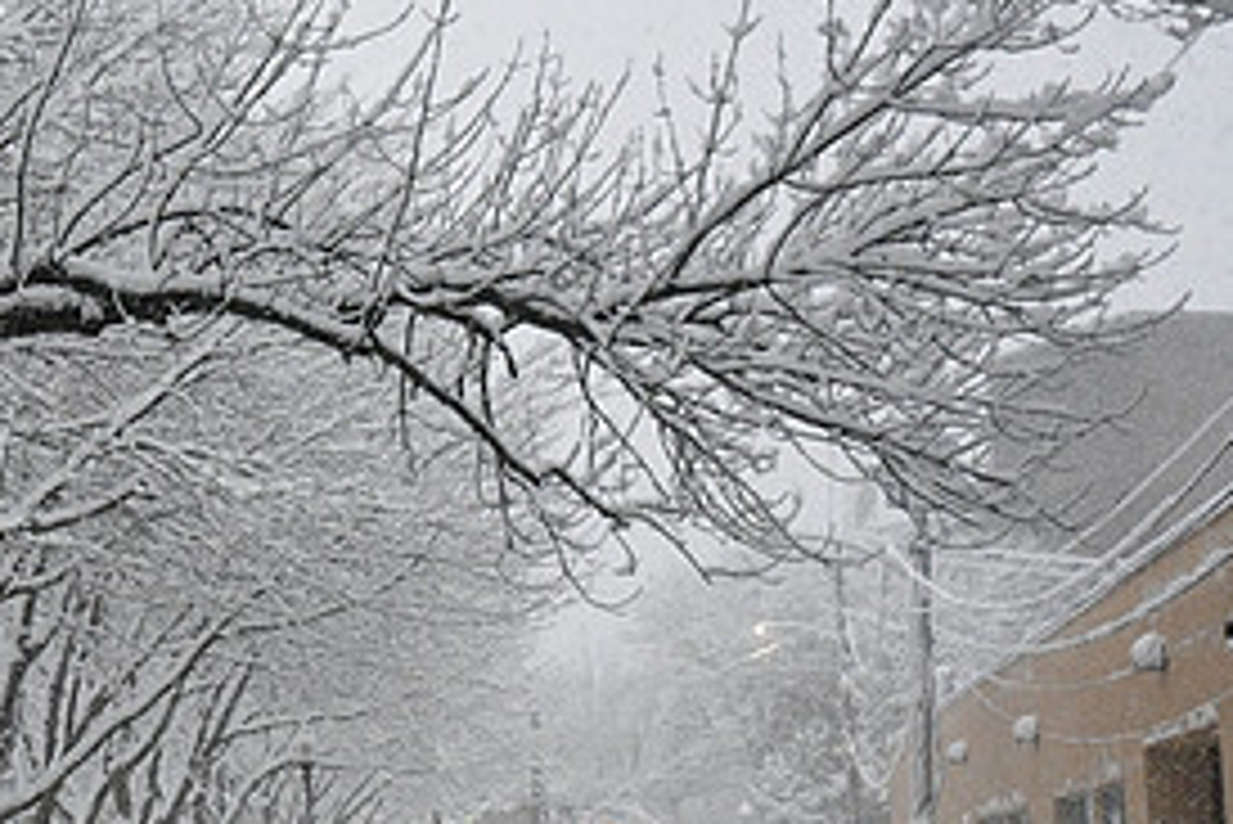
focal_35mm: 89
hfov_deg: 21.8
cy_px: 534
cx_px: -68
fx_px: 3050
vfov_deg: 15.4
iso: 4000
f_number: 4
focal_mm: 28
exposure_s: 1/800
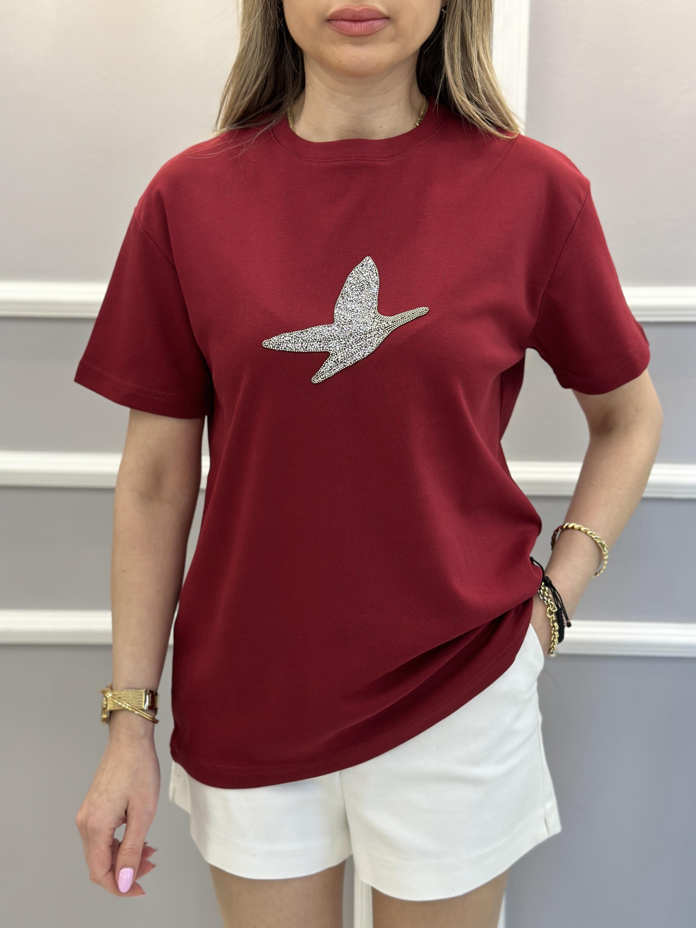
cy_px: 464
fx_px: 1287
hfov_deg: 30.3
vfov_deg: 39.7
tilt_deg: -11.2
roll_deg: +2.1
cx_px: 348
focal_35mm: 48
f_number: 1.78
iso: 125
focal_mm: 6.86
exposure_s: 1/100
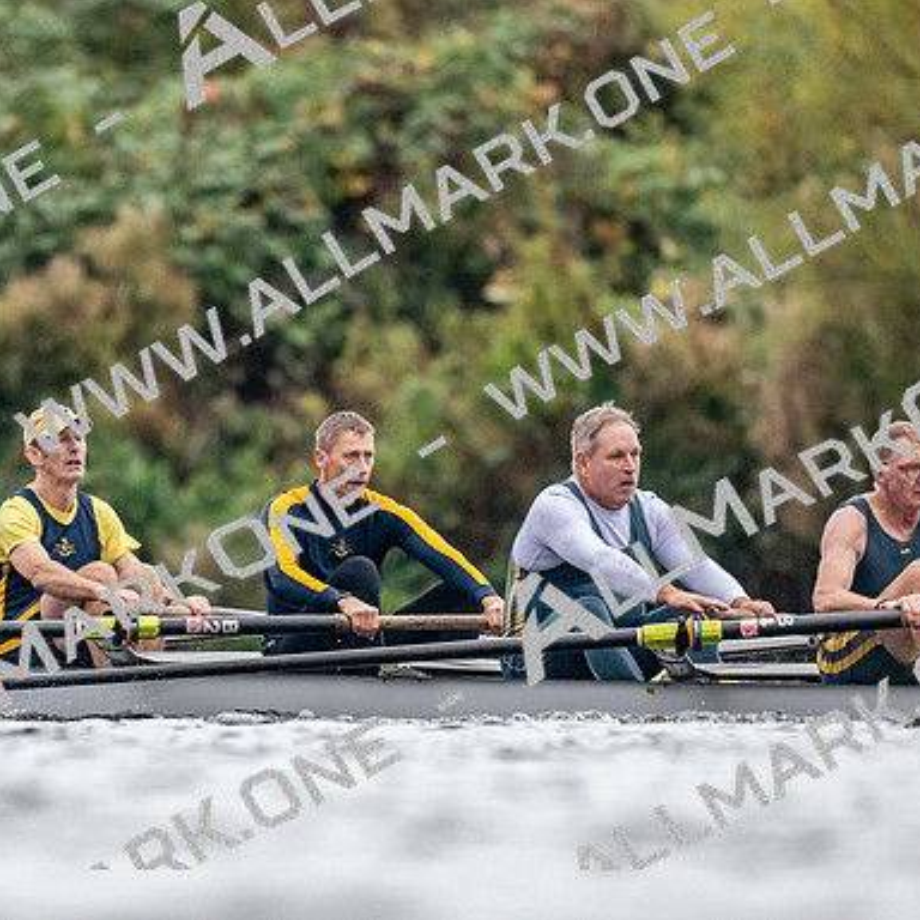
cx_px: 309
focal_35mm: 1156
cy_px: 460
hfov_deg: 1.5
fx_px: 34760
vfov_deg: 1.5
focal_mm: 600
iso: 3200
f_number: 4
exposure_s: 1/2500
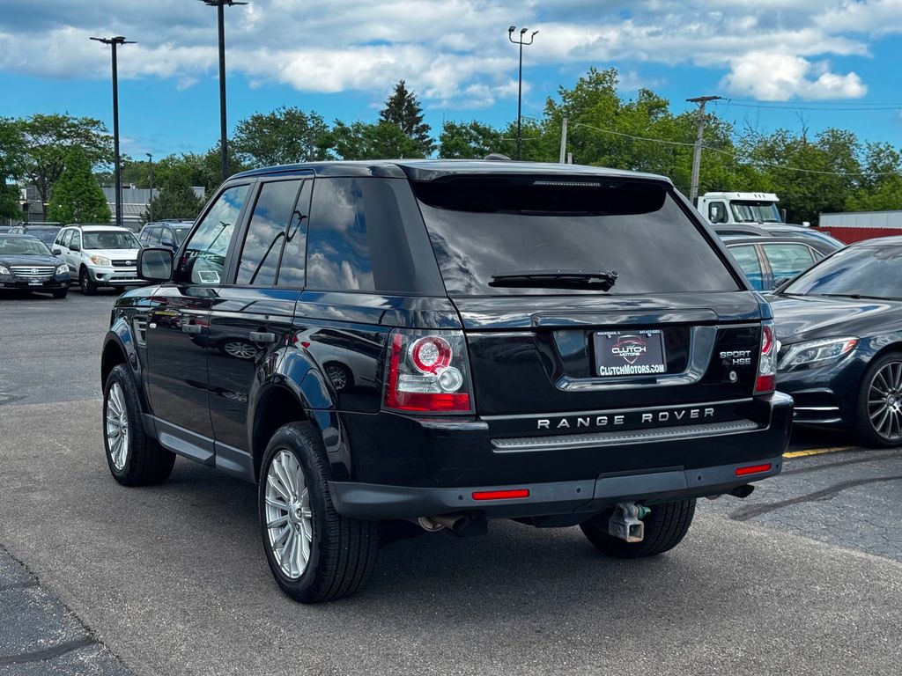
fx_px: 1251
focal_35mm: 48
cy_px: 338
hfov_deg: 39.7
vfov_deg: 30.3
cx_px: 451
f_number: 1.78
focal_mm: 6.76
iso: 64
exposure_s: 1/1724
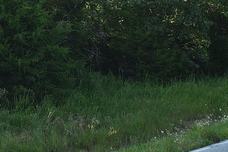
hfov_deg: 21.5
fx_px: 602
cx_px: 117
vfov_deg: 14.4
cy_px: 71
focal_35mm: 95
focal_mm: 4.5
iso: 100
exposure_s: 1/100
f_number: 2.8
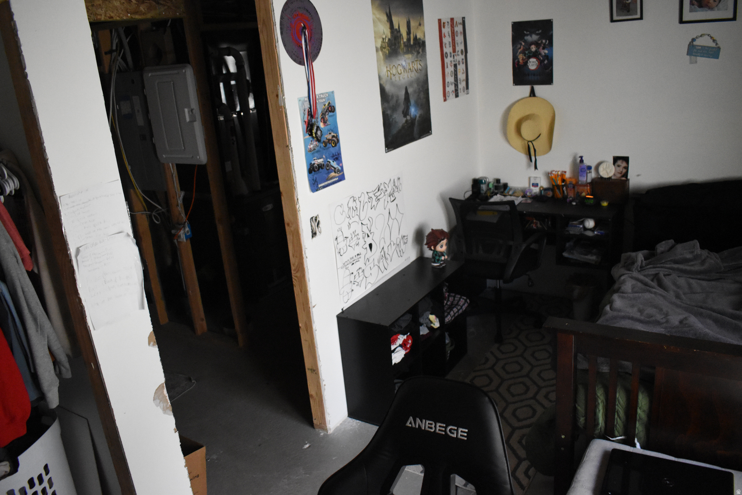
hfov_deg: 61.9
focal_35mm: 30
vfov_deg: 43.6
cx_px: 371
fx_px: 618
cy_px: 248
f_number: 3.5
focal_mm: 20
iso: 4000
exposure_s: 1/200
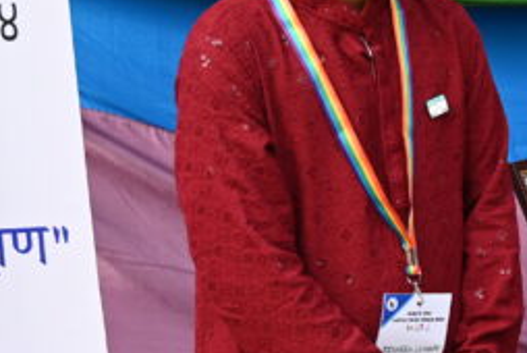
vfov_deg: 11.2
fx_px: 1803
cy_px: 170
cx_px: 795
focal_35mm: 123
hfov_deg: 15.3
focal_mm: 30.5
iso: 400
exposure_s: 1/200
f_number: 4
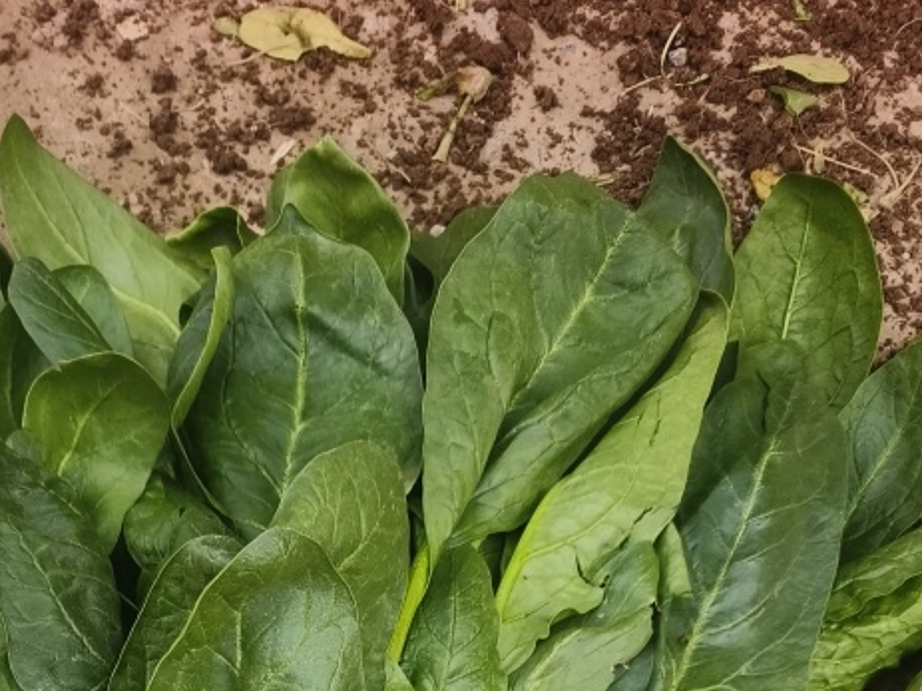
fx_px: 1411
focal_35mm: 53
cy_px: 1046
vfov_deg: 22.4
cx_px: 265
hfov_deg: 35.6
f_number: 1.75
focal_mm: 5.5
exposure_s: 1/397
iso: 72
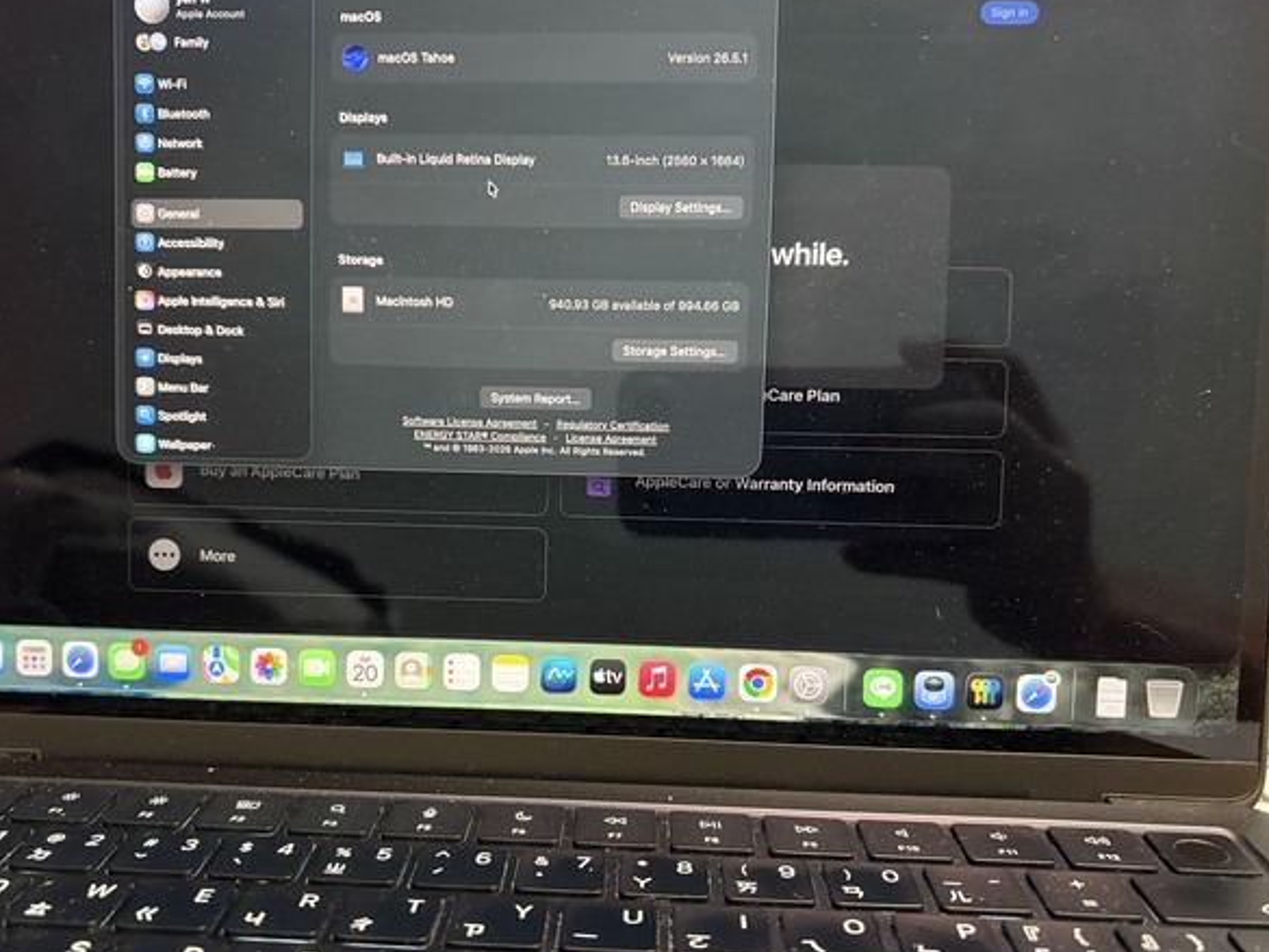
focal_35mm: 32
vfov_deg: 44.2
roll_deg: -1.6
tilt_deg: -10.2
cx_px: 568
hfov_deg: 56.7
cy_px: 490
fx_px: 1173
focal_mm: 5.96
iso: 500
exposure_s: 1/30
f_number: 1.6
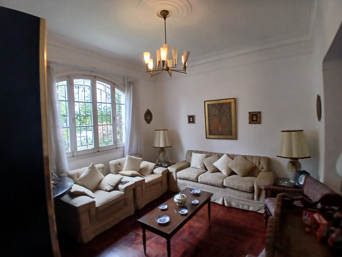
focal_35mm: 17
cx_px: 171
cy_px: 128
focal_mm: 1.4
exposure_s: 1/30
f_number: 2.2
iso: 100
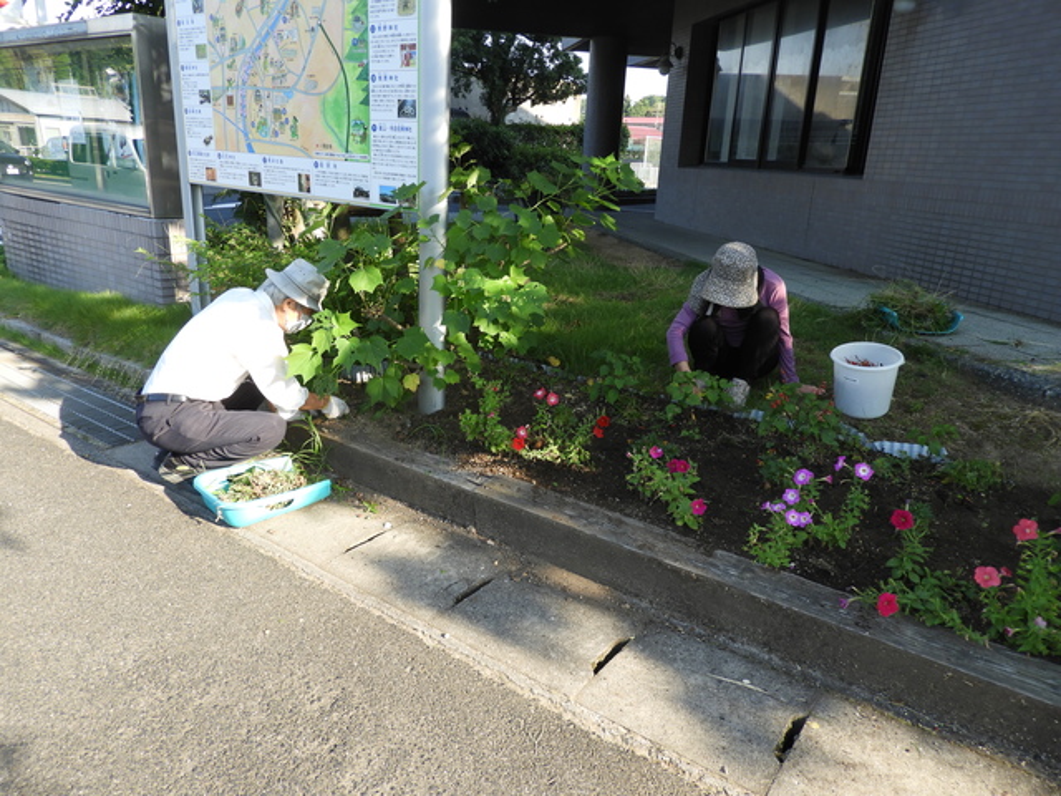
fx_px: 736
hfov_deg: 71.6
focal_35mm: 24
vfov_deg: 56.8
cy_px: 398
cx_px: 530
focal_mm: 4.3
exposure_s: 1/200
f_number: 3.3
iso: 100
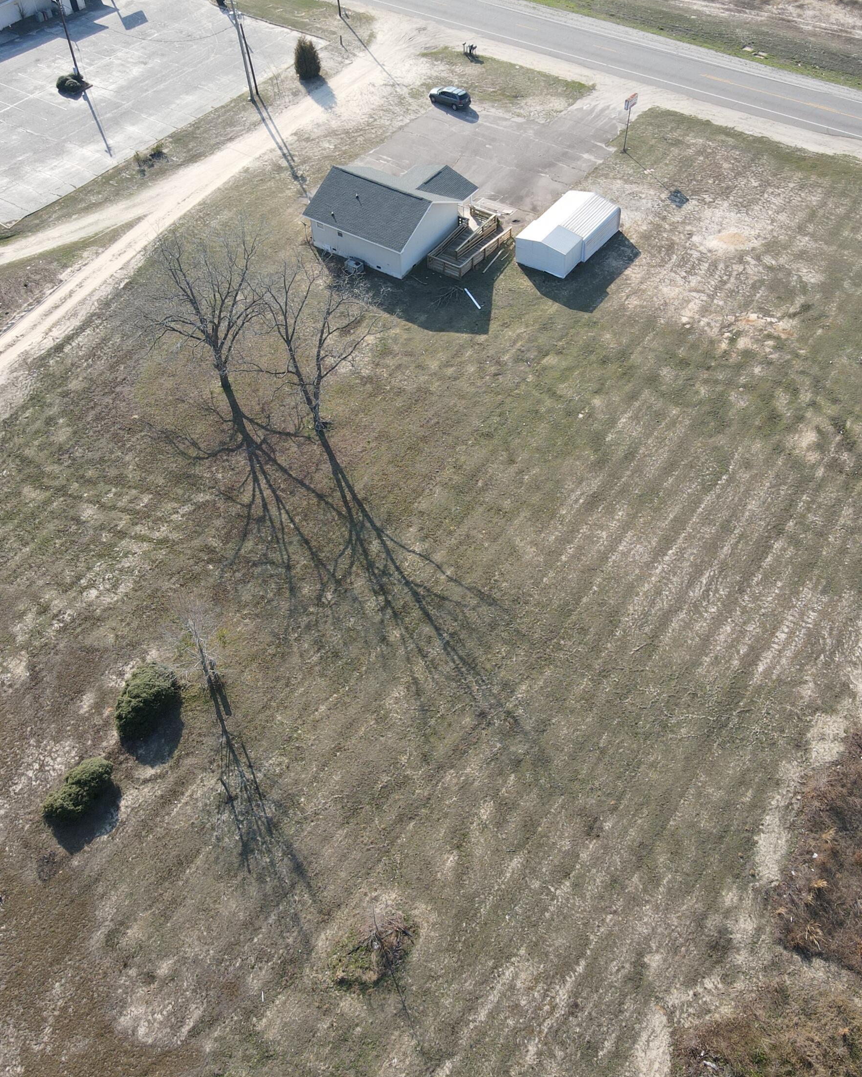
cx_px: 484
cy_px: 534
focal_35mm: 32
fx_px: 1020
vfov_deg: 55.7
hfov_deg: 45.7
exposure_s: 1/250
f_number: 2.8
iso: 100
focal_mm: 4.5
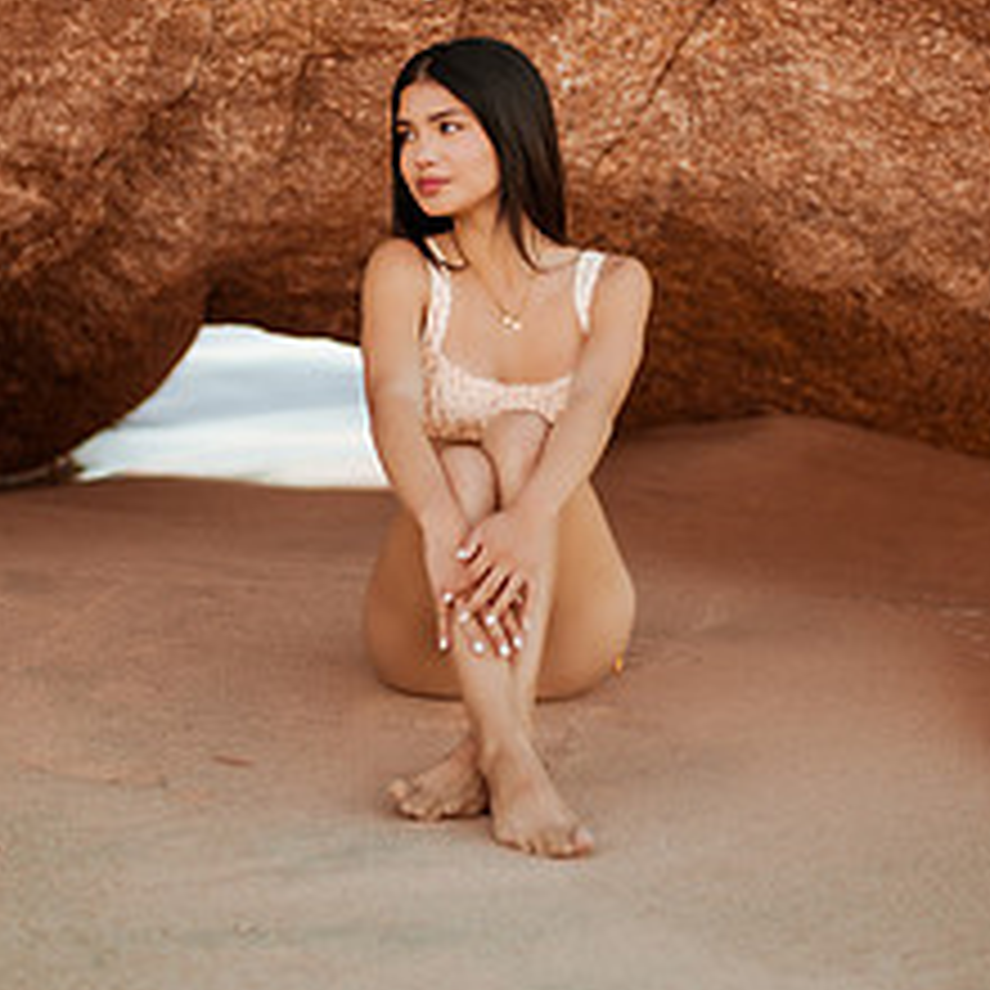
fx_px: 3268
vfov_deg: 17.1
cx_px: 585
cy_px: 166
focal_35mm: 101
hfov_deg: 17.2
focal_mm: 58
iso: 100
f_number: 1.4
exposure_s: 1/800
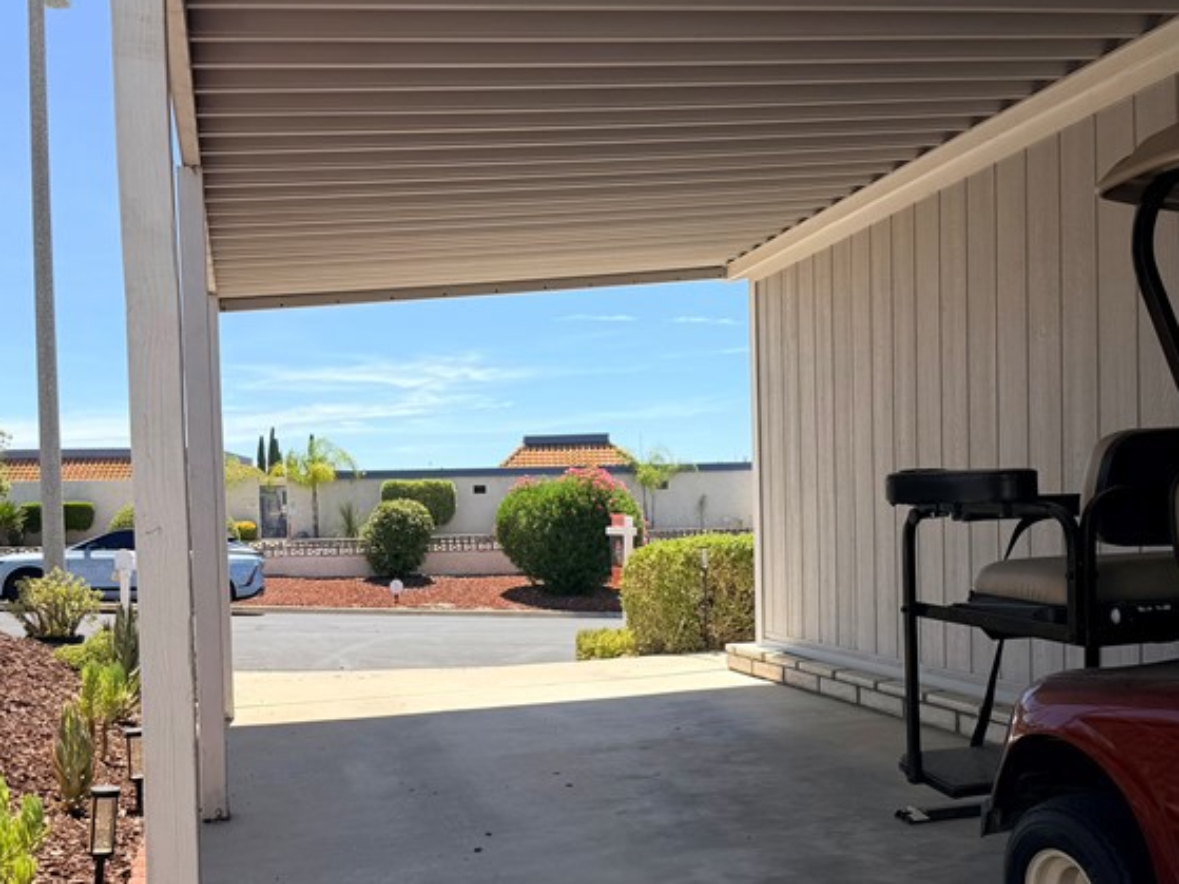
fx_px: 1498
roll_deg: +1.1
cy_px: 549
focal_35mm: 44
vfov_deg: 32.7
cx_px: 559
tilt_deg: -2.1
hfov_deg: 42.9
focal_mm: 6.76
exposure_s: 1/2525
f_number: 1.78
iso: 80
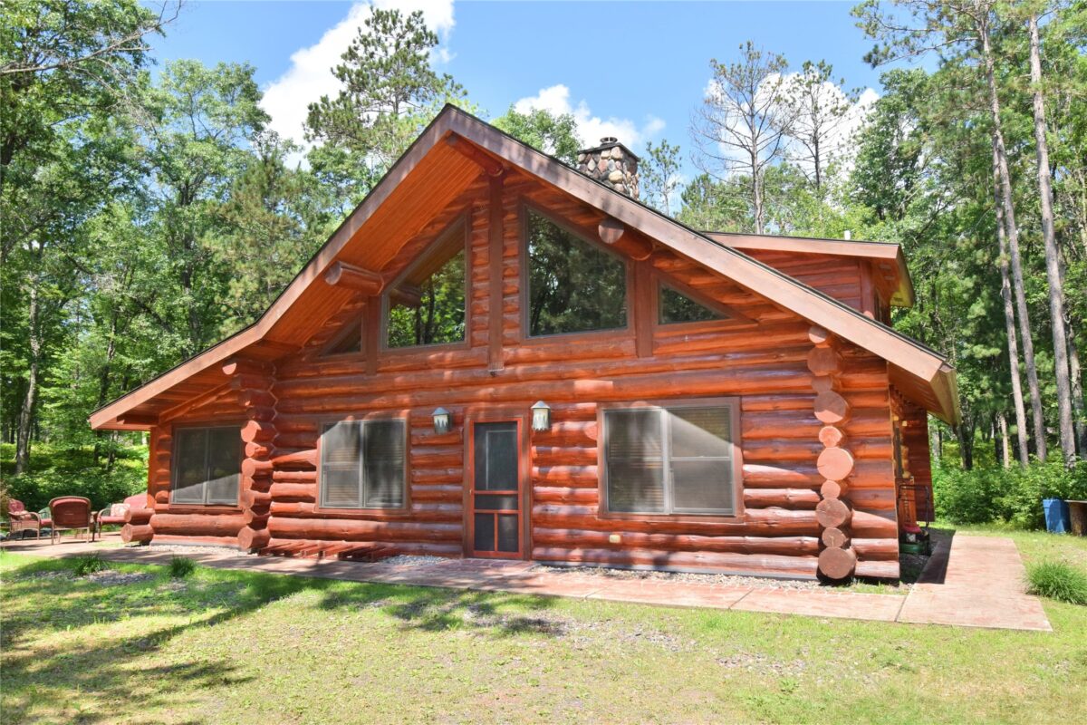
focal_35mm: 26
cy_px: 362
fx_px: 770
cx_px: 544
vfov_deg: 50.4
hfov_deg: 70.4
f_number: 13
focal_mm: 17
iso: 320
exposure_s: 1/200
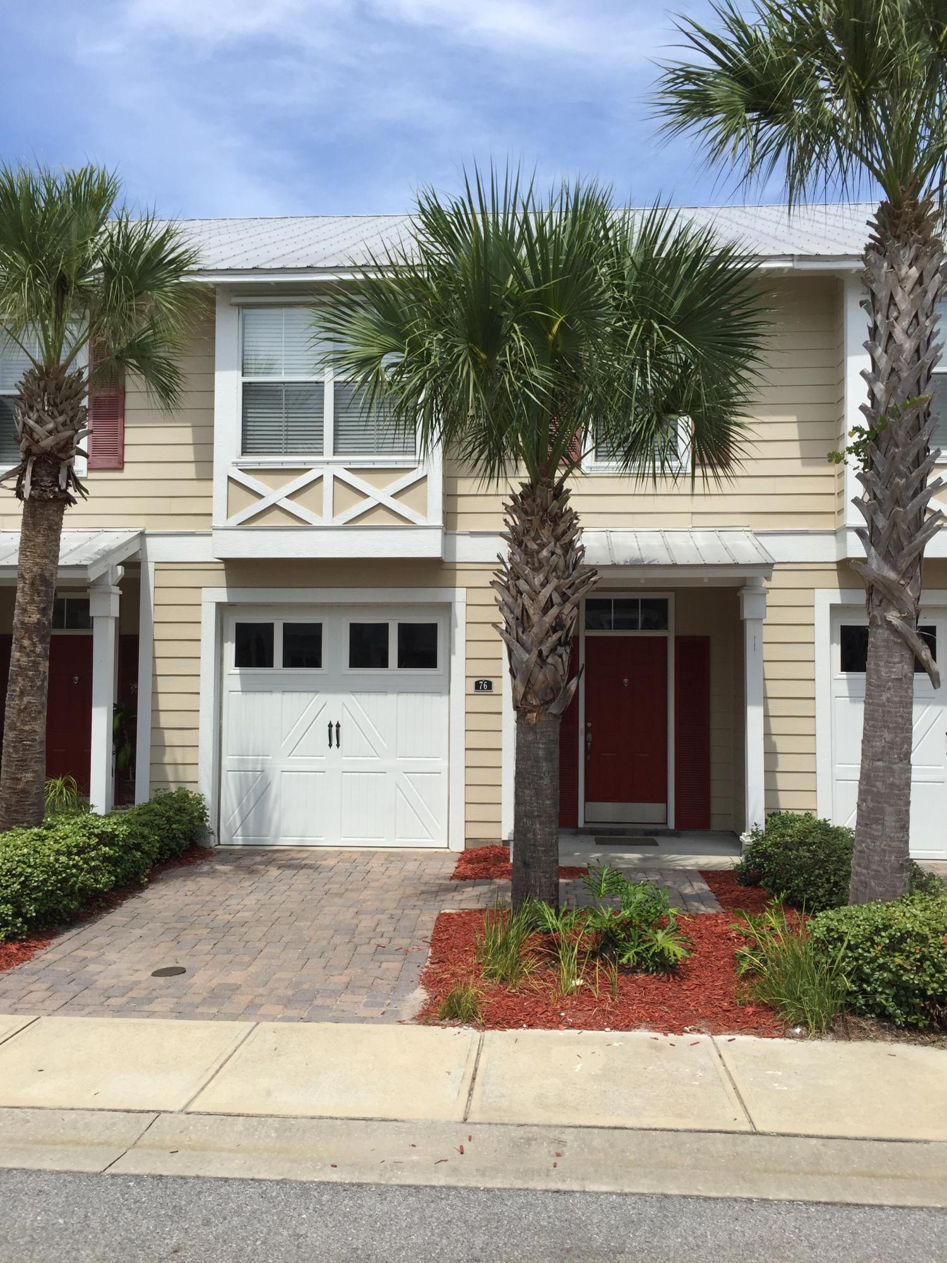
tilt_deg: +4.5
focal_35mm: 29
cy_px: 632
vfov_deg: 61.7
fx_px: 1058
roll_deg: -0.5
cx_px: 474
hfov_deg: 48.2
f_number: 2.2
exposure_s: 1/2083
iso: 32
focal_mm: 4.15
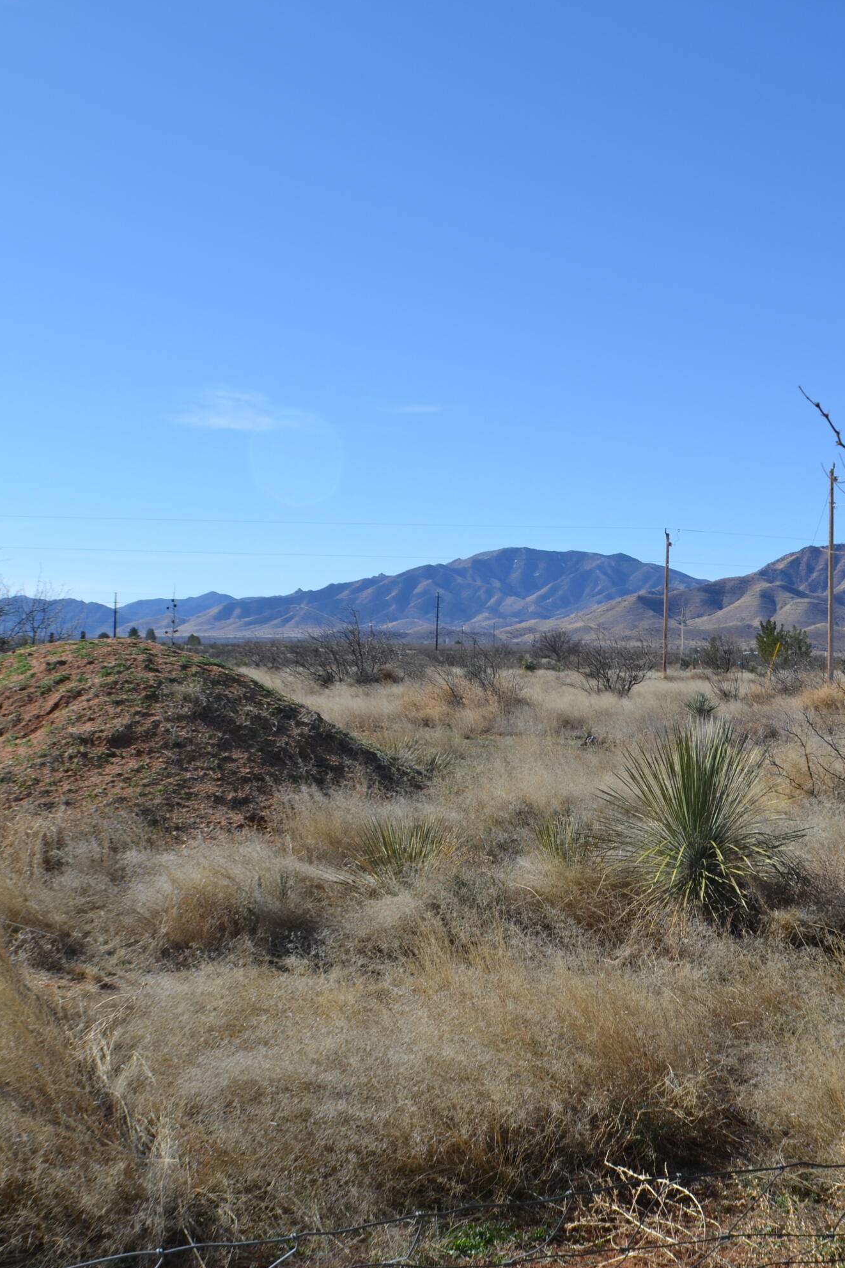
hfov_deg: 22.8
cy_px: 636
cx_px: 609
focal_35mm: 59
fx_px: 2077
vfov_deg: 33.9
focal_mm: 26
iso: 100
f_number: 8
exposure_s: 1/250
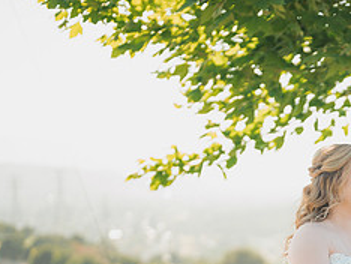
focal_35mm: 119
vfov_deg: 12.3
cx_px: 390
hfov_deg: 16.0
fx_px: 1208
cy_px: 277
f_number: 1.2
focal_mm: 50
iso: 50
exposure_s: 1/1600
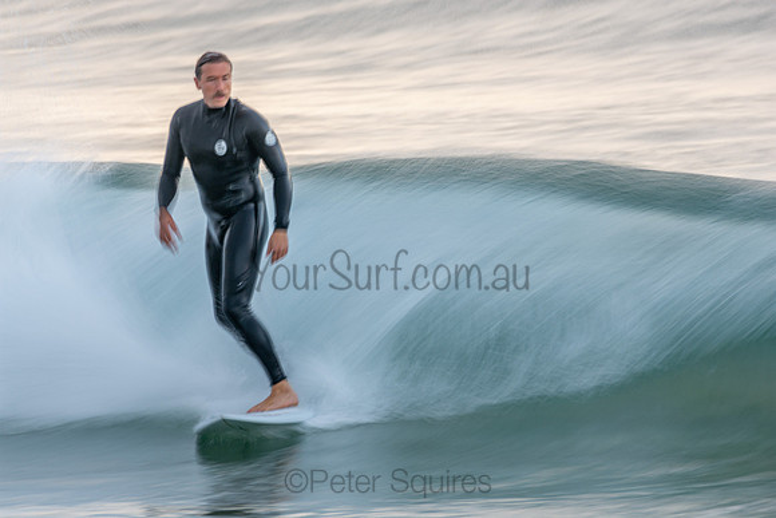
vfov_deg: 1.8
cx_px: 388
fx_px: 16170
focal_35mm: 750
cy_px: 259
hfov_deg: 2.7
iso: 100
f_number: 9
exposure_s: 1/8
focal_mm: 500
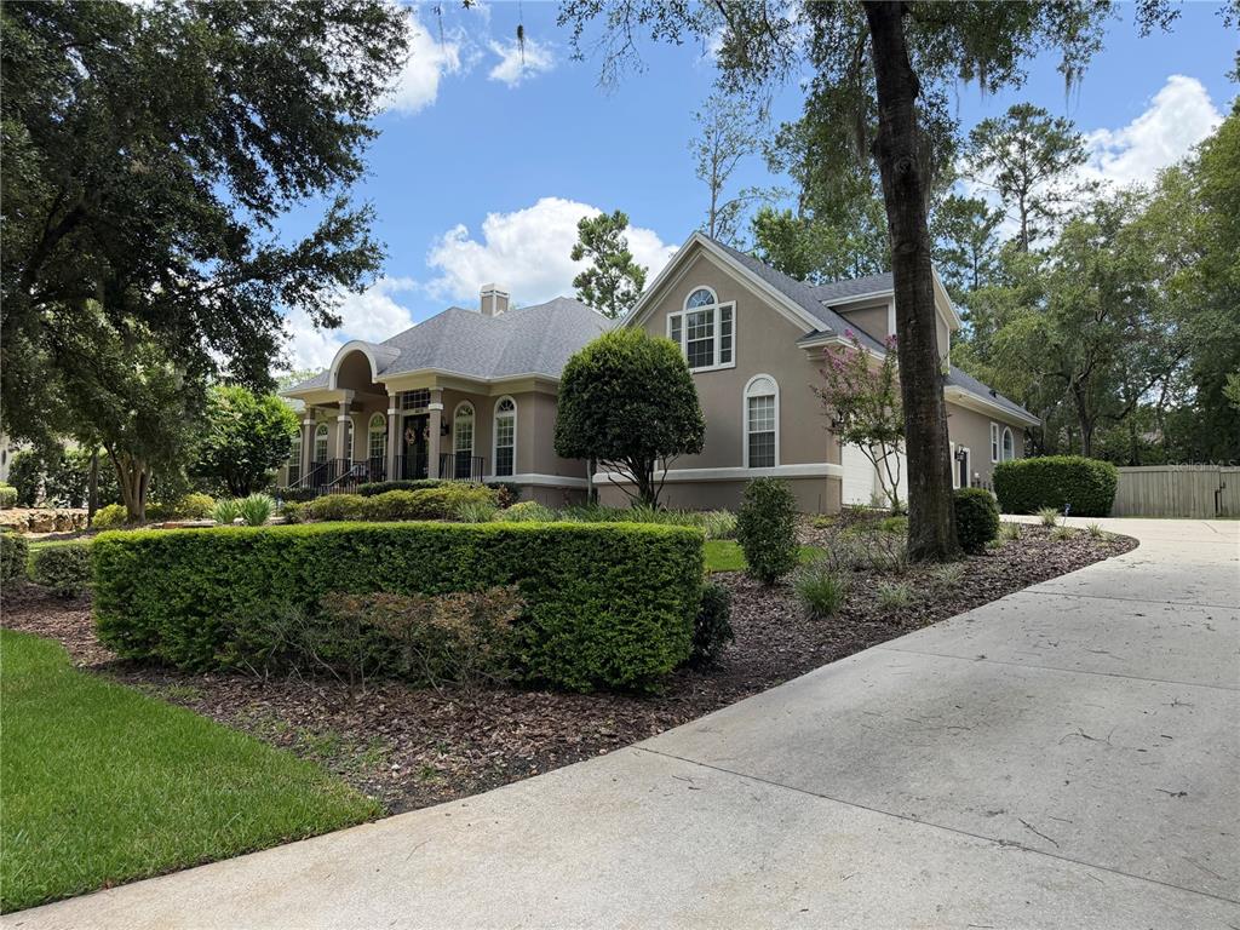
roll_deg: -0.6
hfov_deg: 71.6
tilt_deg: +4.0
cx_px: 620
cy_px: 465
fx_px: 860
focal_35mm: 24
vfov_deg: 56.8
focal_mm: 6.76
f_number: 1.78
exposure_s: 1/2000
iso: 100
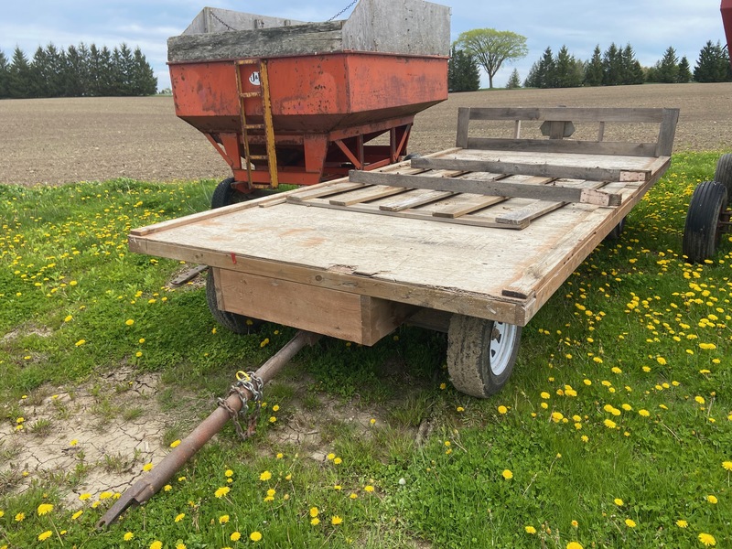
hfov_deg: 67.3
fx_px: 550
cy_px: 274
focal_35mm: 26
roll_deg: +1.2
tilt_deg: -19.4
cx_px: 366
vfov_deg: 53.1
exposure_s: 1/1779
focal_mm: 4.25
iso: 32
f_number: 1.8
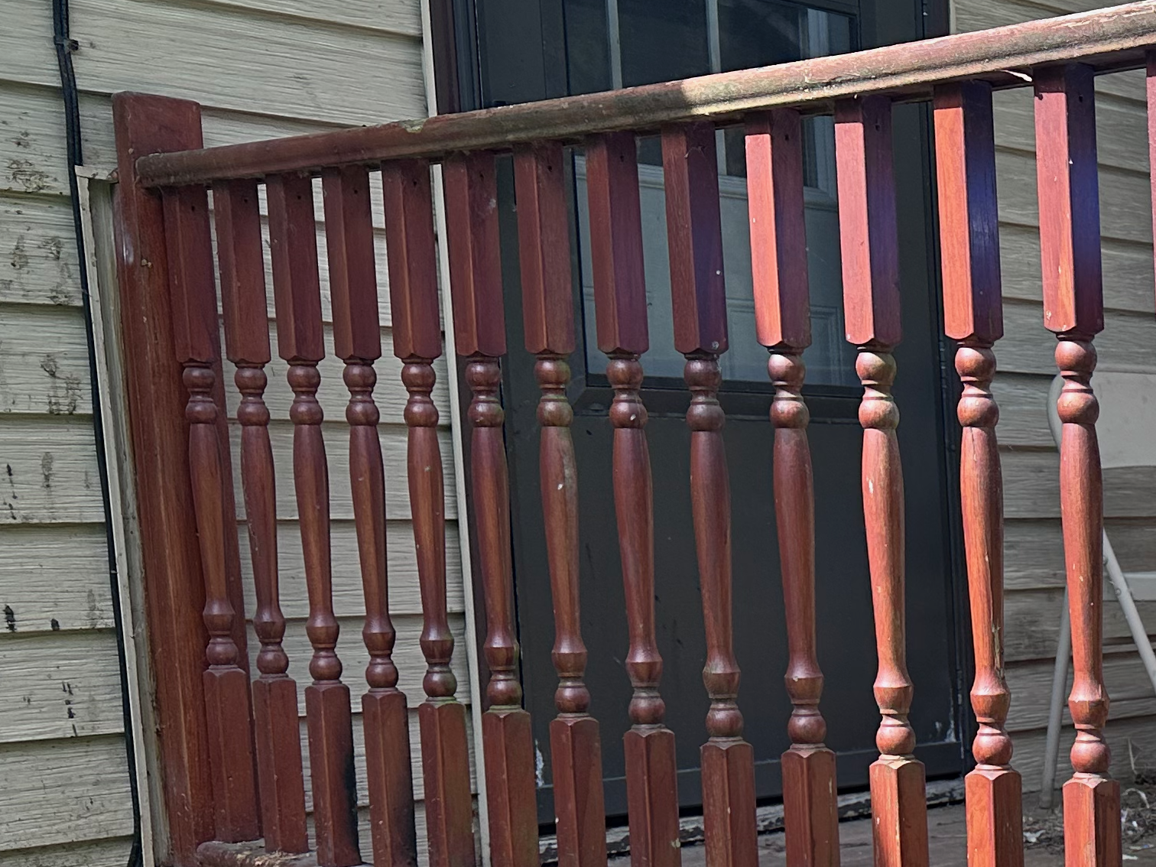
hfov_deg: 26.0
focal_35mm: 64
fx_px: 2137
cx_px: 1487
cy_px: 814
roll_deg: +0.7
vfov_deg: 22.3
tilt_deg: -8.2
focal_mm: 6.86
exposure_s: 1/1107
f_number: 1.78
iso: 80
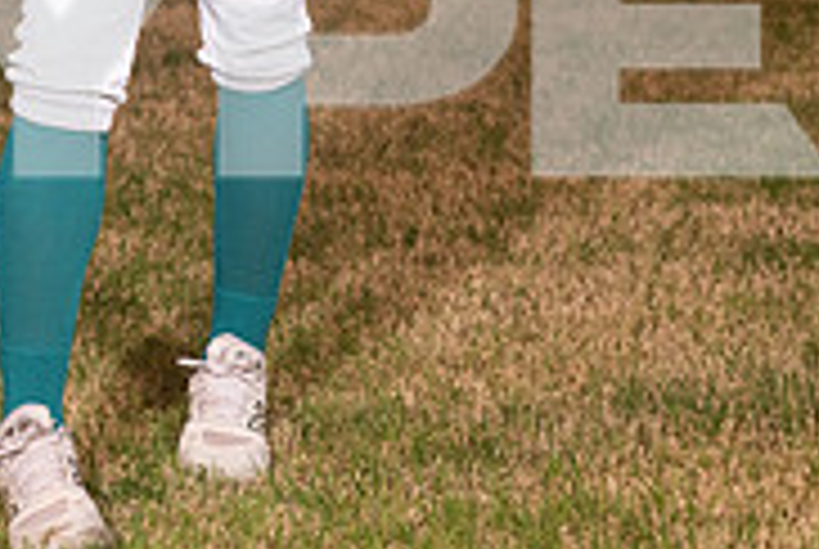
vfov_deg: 8.8
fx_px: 3486
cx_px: 176
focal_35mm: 153
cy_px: -274
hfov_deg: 13.3
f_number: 6.3
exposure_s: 1/320
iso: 800
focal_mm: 62
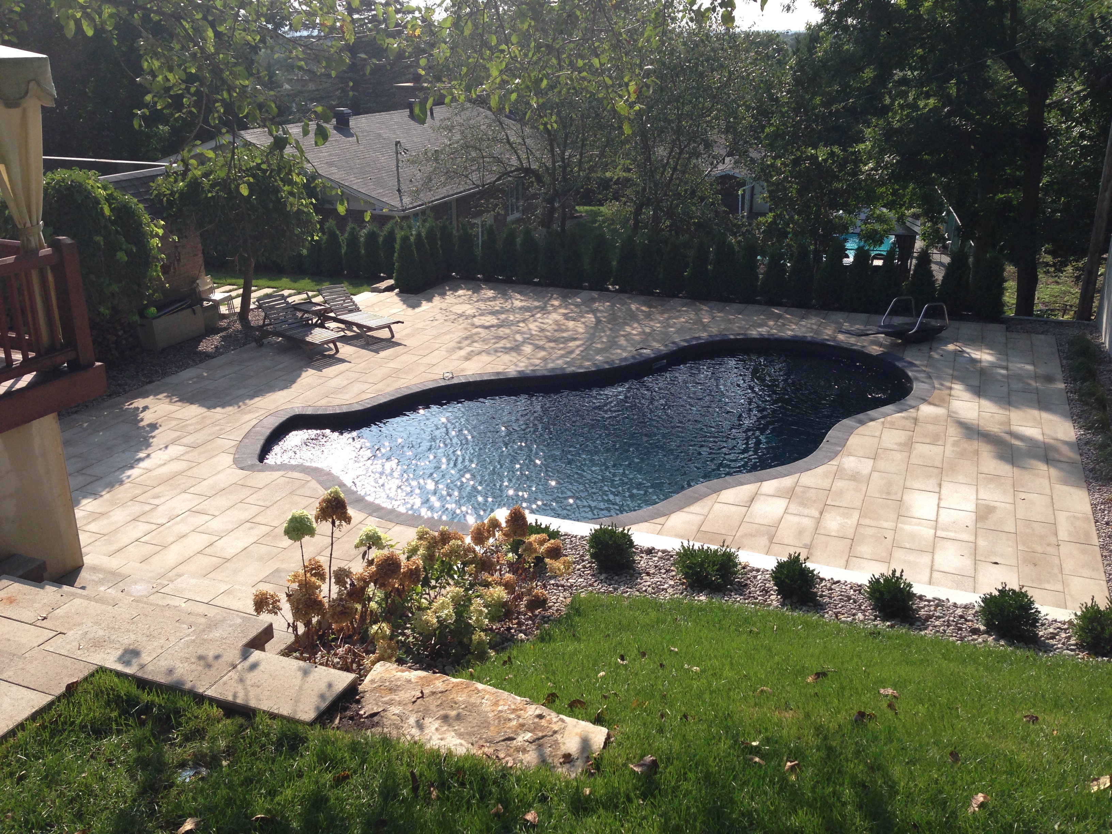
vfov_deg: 42.9
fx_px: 1060
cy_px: 417
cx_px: 556
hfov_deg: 55.4
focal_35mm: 33
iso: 64
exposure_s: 1/1232
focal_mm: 4.12
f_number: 2.4
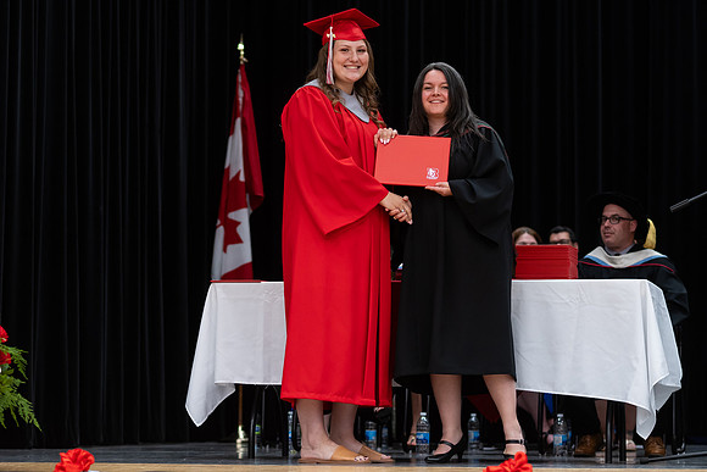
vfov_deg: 12.3
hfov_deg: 18.3
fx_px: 2195
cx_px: 354
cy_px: 250
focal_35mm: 112
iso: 1000
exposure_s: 1/200
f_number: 2.8
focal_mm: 85
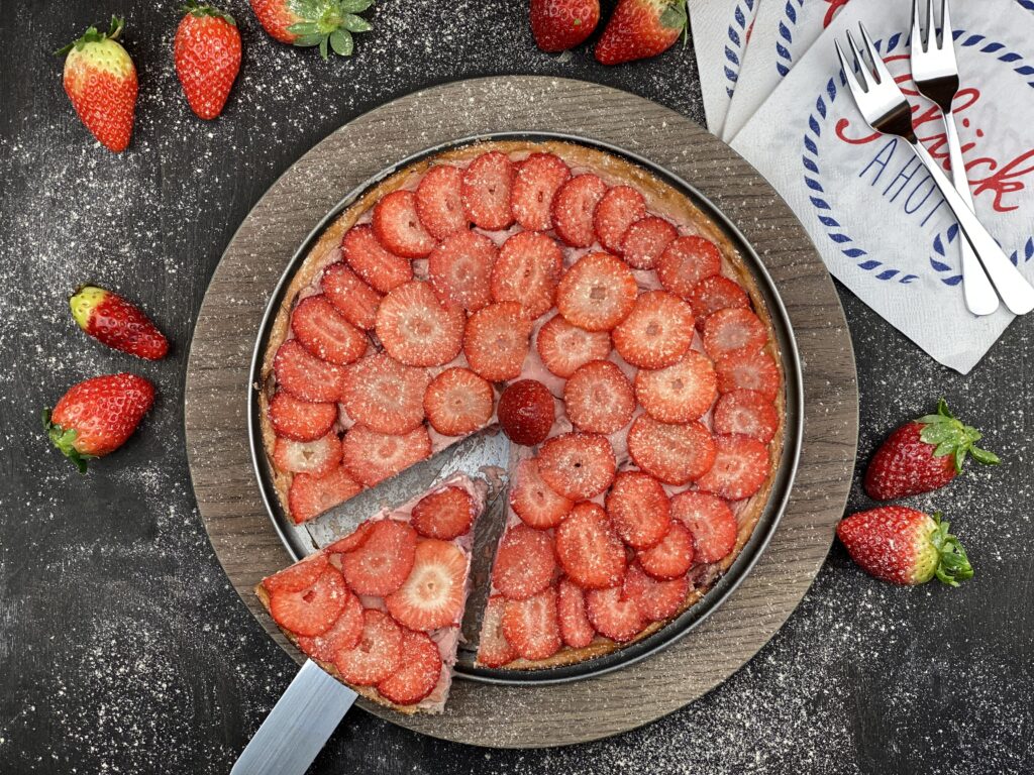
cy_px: 388
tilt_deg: -87.2
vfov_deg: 28.0
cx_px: 517
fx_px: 1553
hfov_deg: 36.8
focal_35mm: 52
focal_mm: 6
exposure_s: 1/100
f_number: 2
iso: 40
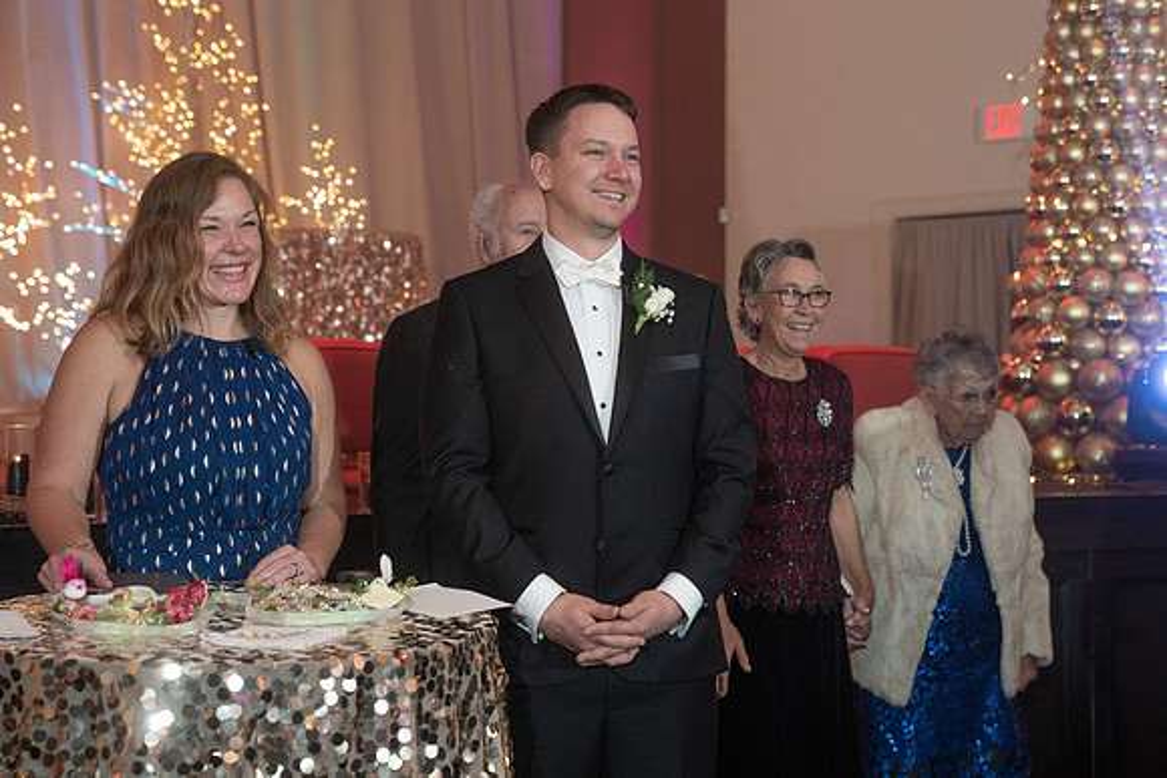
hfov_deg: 31.4
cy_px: 379
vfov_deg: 21.2
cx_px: 606
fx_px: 2077
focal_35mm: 64
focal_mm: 61
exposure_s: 1/160
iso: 2500
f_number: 4
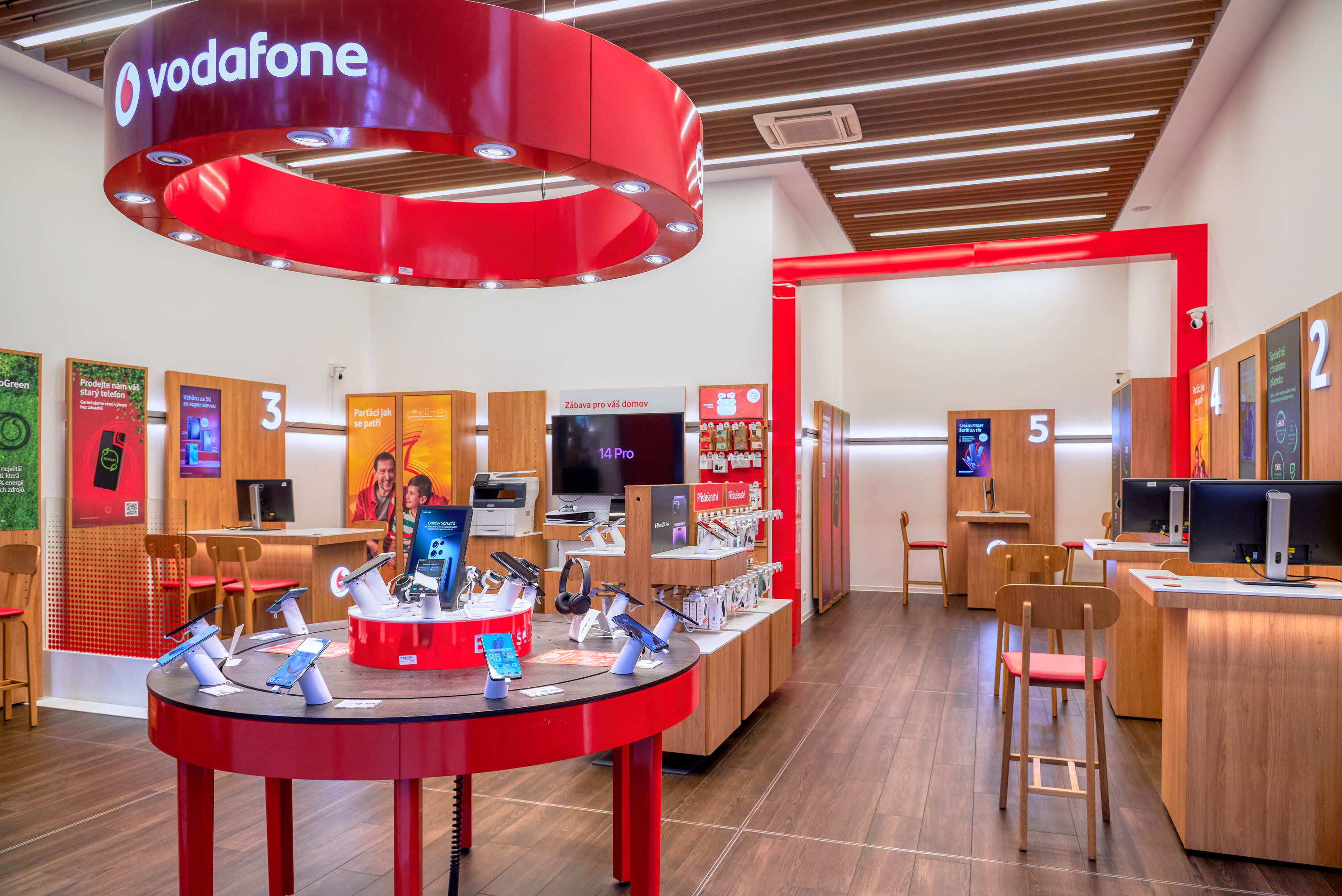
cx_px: 671
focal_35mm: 24
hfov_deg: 73.7
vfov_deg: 53.2
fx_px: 895
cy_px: 448
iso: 500
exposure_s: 1/30
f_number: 8
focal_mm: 24
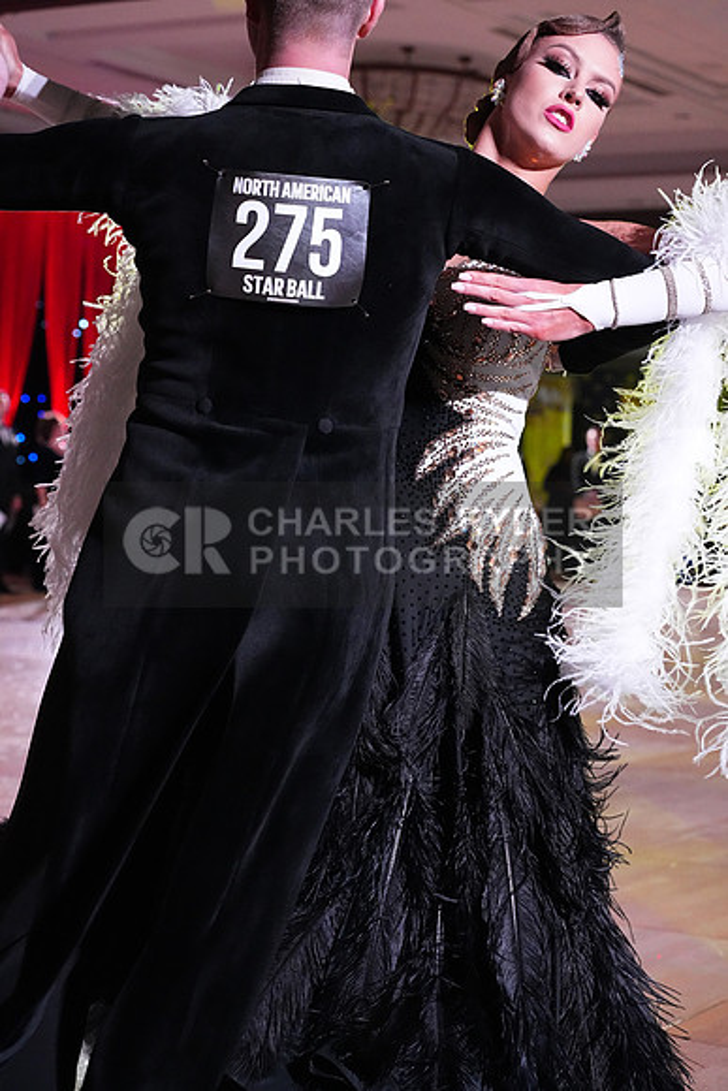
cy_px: 546
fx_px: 2122
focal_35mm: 70
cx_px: 364
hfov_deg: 19.5
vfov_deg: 28.8
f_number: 5.6
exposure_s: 1/400
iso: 10000
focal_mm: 70
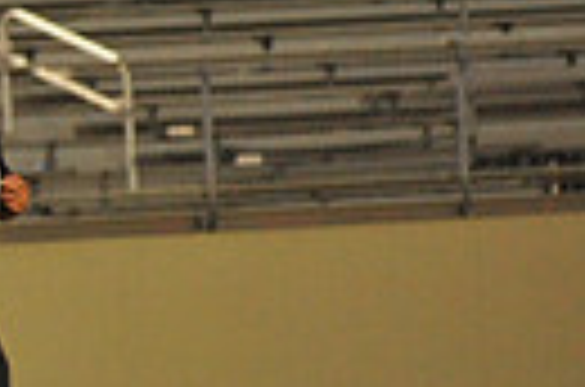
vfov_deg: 1.5
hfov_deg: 2.3
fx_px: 14492
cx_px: -688
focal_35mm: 894
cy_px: 194
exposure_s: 1/200
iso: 5000
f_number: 5.6
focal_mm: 200
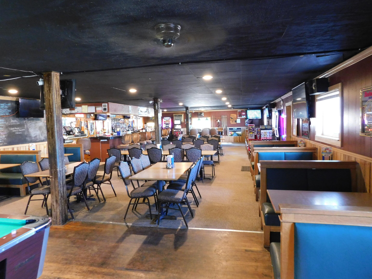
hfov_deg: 71.6
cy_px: 136
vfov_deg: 56.8
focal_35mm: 24
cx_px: 182
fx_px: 258
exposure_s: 1/8
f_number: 3
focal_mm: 4
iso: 560
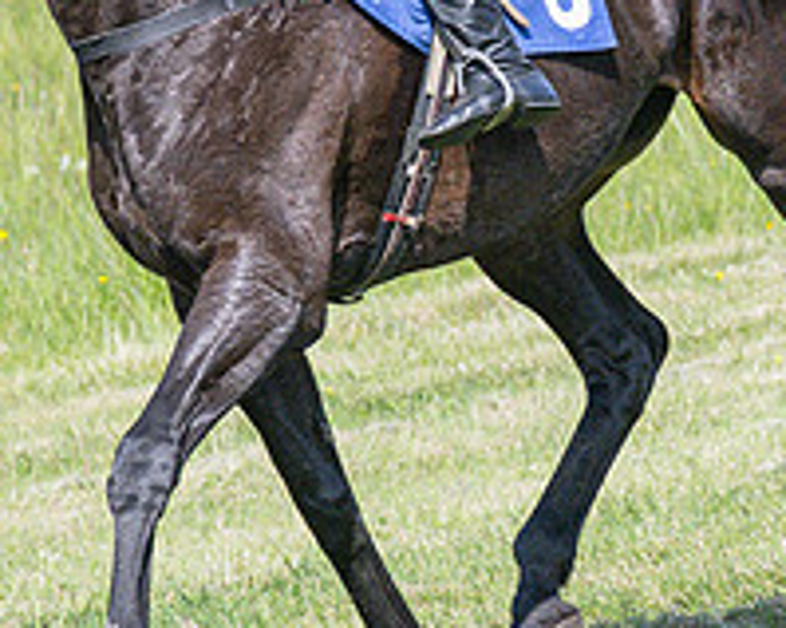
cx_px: 499
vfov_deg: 2.8
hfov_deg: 3.5
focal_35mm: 557
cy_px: 90
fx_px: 12951
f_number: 4
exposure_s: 1/3200
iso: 400
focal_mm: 93
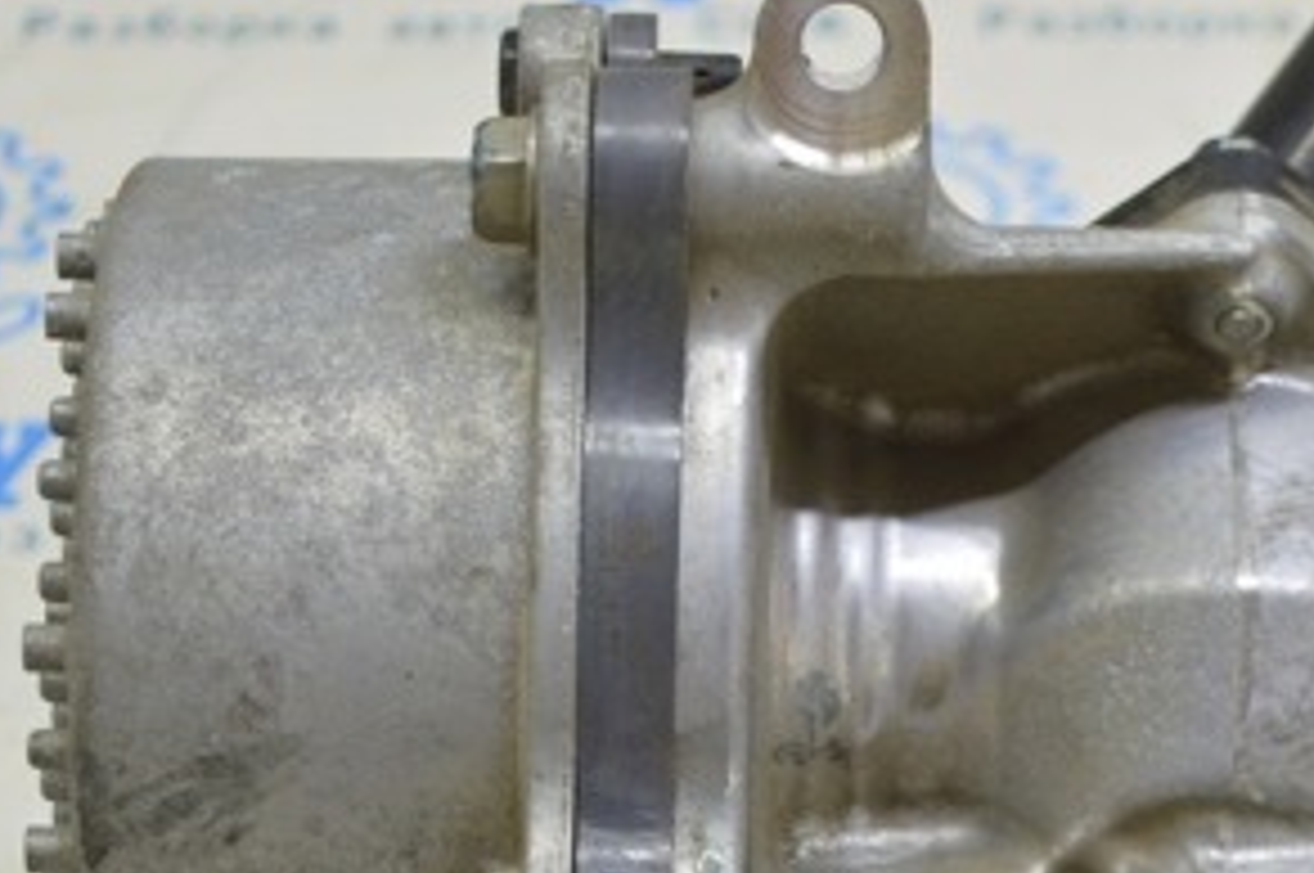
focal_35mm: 148
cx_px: 850
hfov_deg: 13.9
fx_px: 5399
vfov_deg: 9.2
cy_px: 826
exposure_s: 1/25
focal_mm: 45
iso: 400
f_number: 5.6
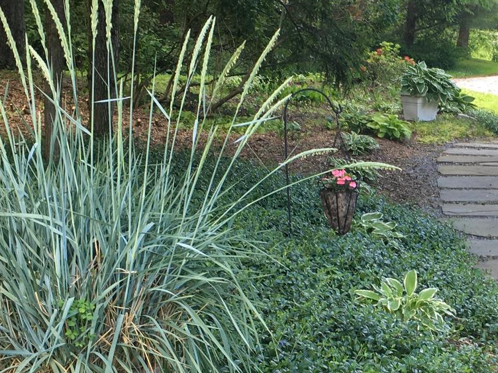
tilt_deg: -5.3
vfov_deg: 18.6
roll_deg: -0.8
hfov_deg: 24.2
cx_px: 425
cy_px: 239
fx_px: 1137
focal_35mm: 79
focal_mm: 4.15
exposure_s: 1/60
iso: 32
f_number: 2.2
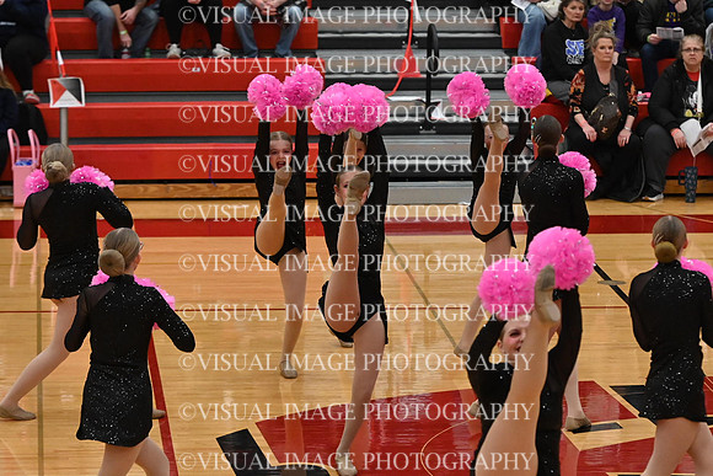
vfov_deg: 7.6
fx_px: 3566
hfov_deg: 11.4
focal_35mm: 180
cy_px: 238
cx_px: 356
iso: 6400
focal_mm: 120
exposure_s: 1/400
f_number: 4
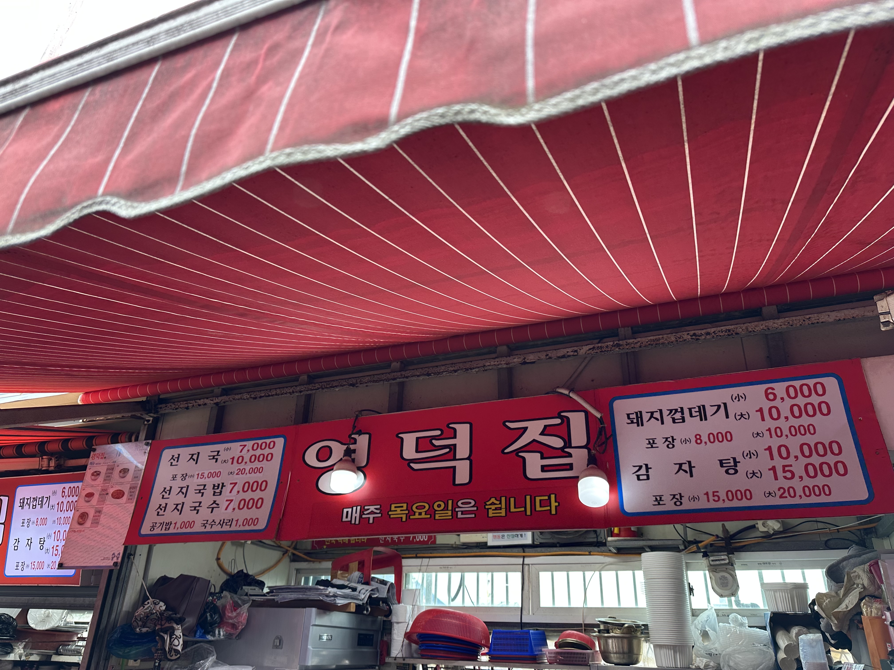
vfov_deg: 56.8
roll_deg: -1.9
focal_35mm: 24
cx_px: 447
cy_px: 335
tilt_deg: +25.4
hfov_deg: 71.6
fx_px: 620
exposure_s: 1/161
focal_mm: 6.86
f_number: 1.78
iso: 80
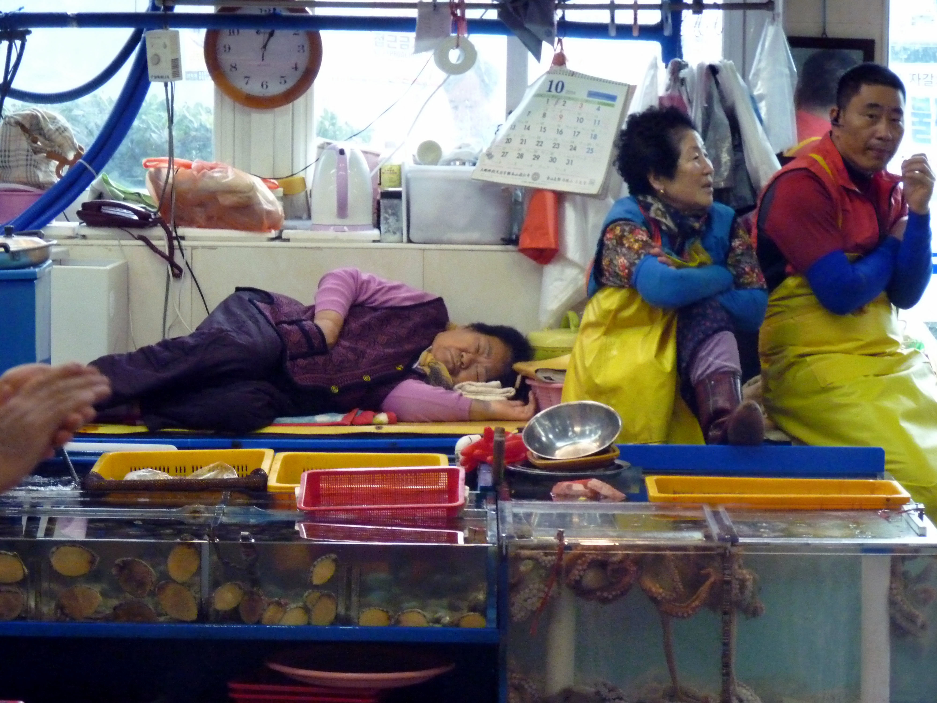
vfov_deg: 8.9
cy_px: 352
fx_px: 4520
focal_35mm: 167
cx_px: 468
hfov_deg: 11.8
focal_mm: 29.7
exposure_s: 1/125
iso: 800
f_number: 3.7
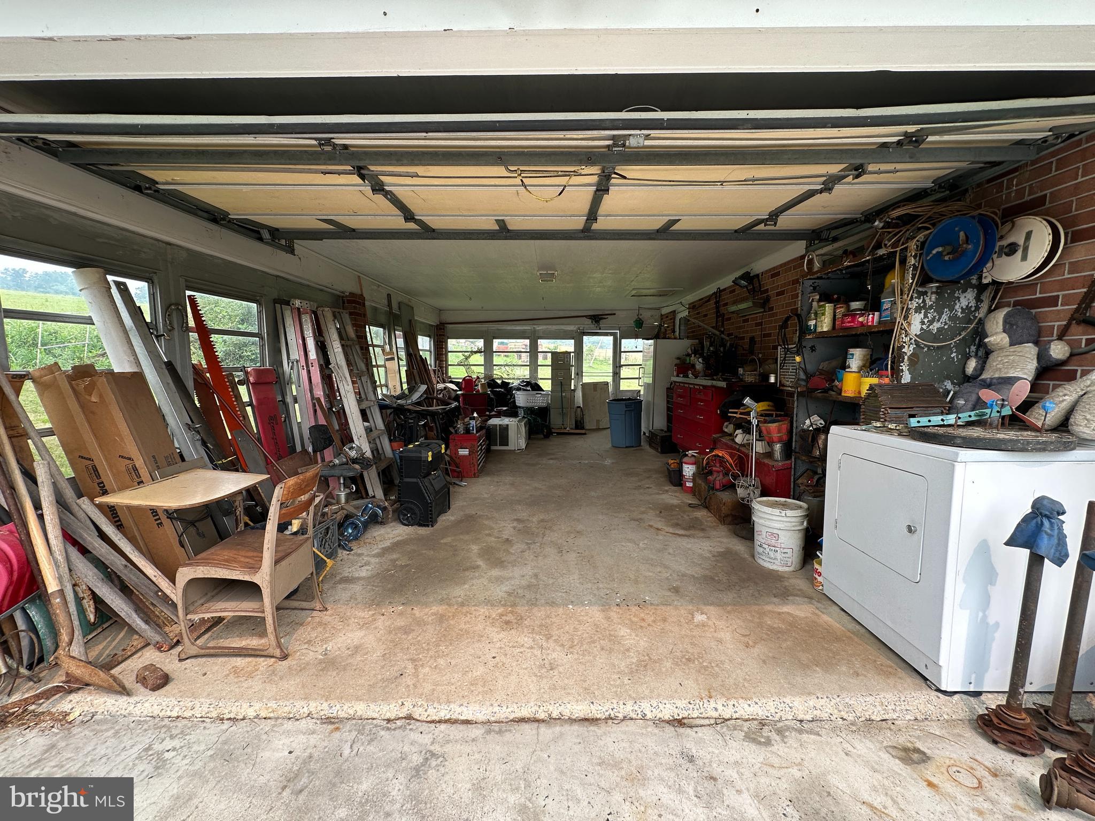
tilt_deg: -6.0
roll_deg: +0.1
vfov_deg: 85.7
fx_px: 443
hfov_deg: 102.1
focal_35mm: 14
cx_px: 548
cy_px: 410
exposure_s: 1/122
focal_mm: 2.22
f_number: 2.2
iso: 40
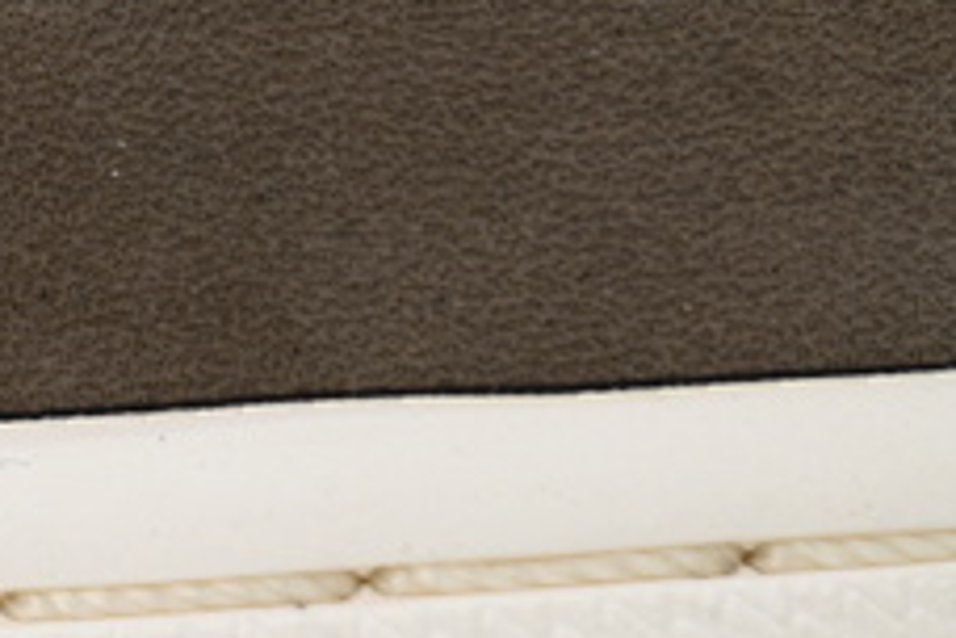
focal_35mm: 386
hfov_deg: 5.3
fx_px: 10250
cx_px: -700
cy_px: -52
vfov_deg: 3.6
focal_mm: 110
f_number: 11
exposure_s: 1/100
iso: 400
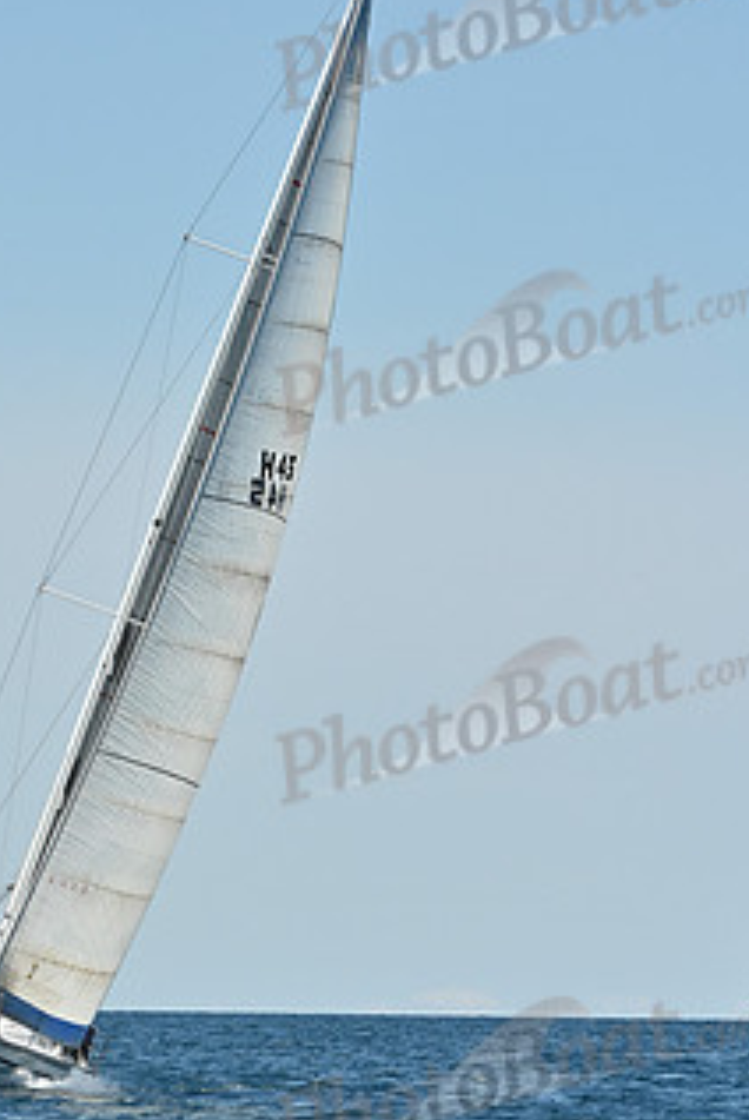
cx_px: 94
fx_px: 9964
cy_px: 579
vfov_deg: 6.4
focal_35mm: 320
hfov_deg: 4.3
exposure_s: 1/1000
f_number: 11
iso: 320
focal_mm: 175
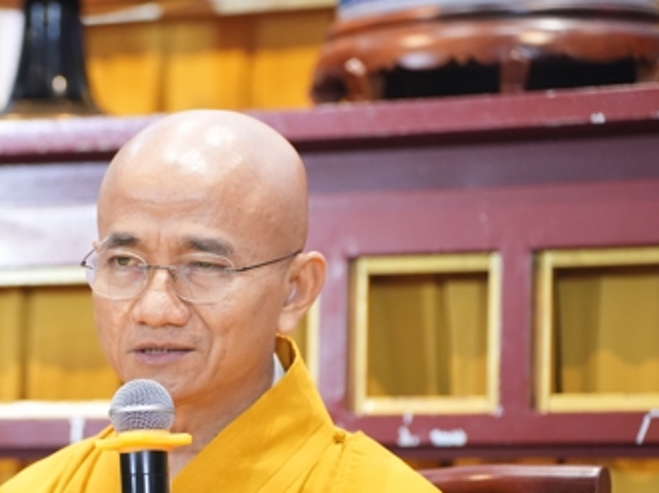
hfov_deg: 9.8
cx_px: 34
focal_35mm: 201
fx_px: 3824
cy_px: 414
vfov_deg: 7.4
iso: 3200
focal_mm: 106
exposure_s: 1/200
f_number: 2.8
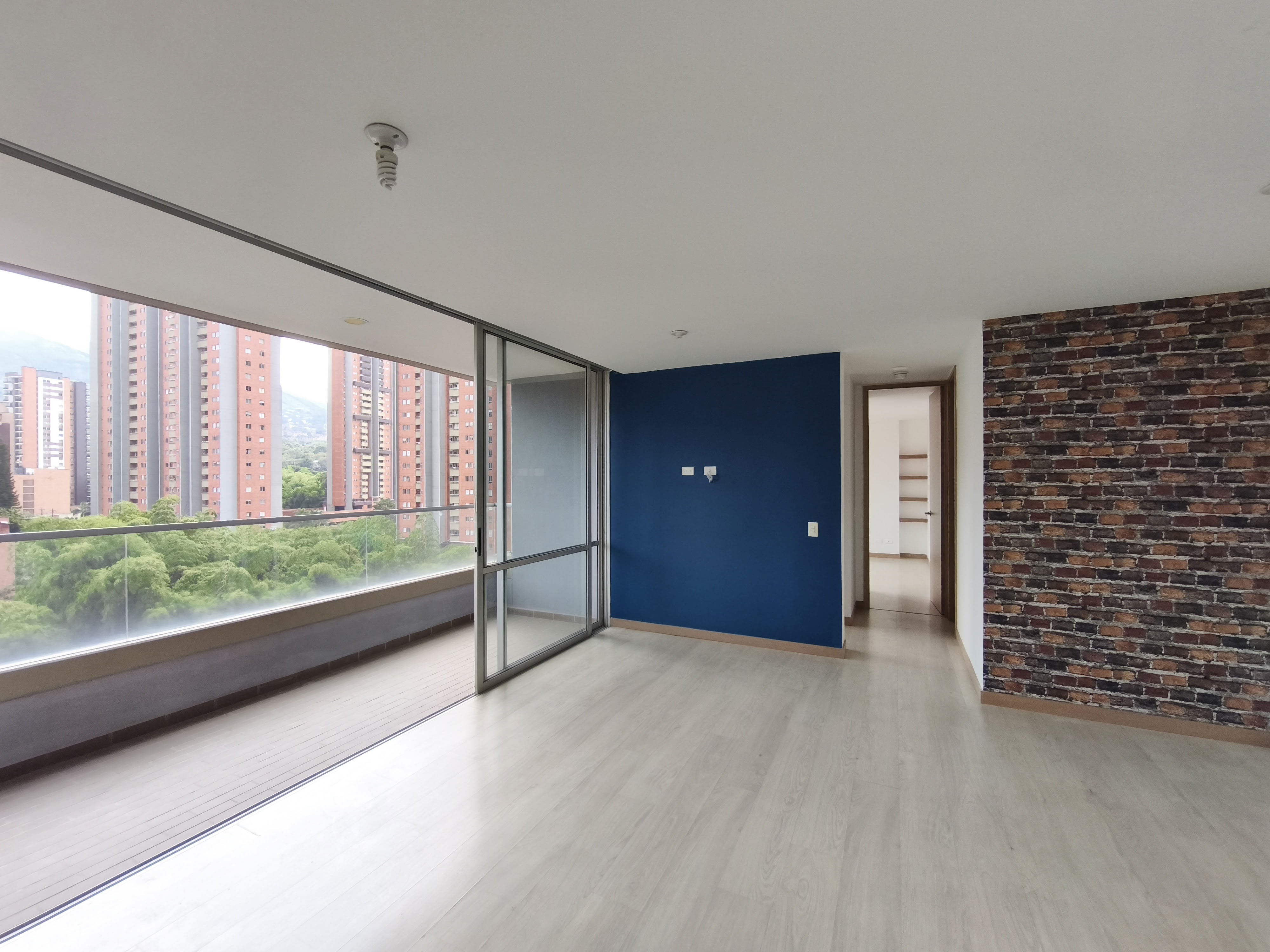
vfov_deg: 81.7
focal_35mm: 15
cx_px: 635
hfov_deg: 98.2
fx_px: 550
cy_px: 476
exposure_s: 1/120
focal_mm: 1.91
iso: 64
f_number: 2.2
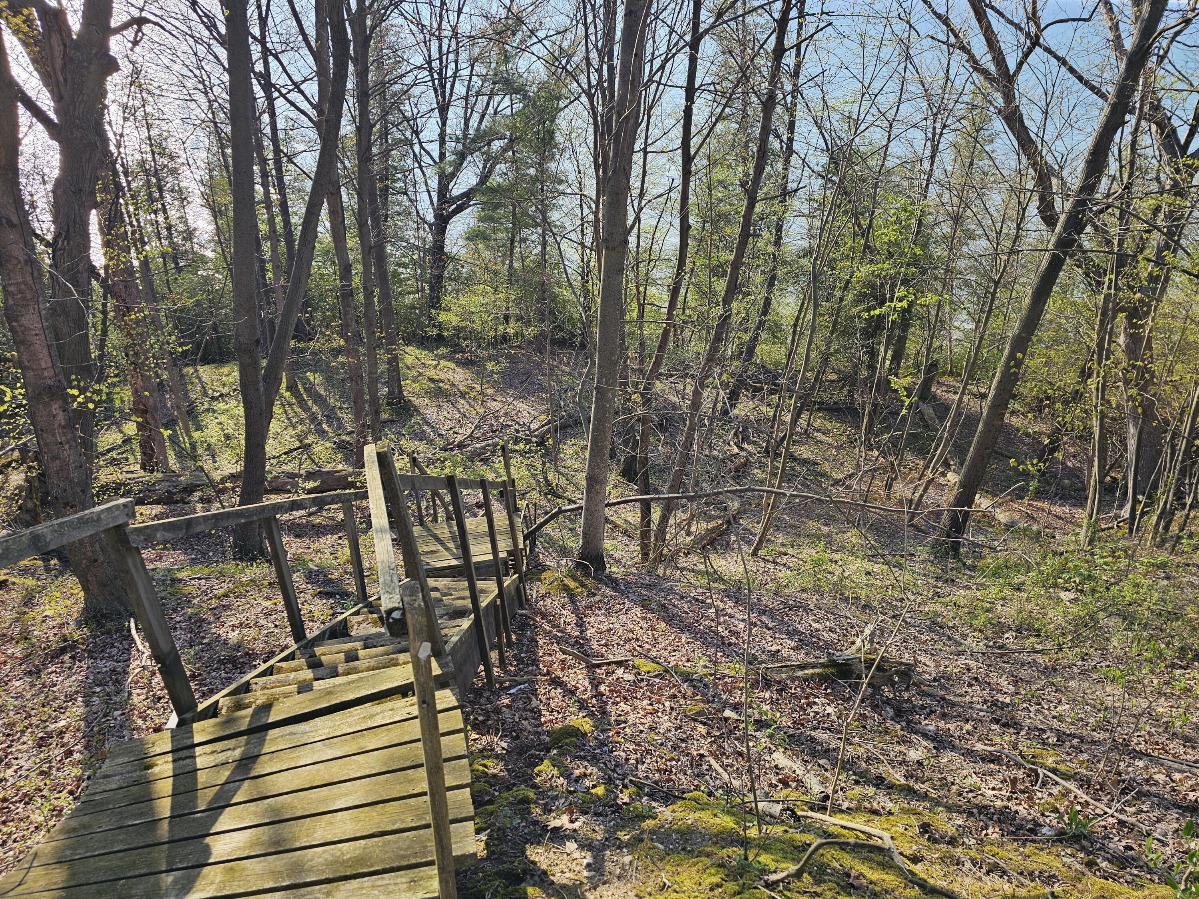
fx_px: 797
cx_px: 600
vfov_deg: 58.9
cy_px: 450
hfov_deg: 73.9
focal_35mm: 23
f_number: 1.7
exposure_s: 1/294
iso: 10
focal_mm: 6.3
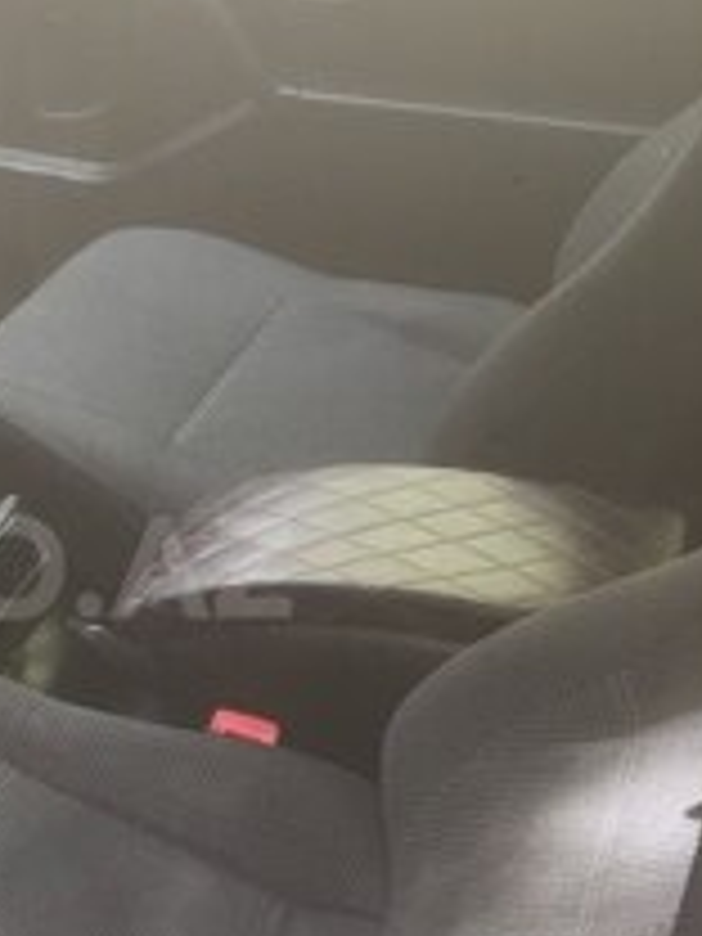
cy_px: 567
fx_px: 1866
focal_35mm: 69
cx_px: -54
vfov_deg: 28.1
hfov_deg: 20.4
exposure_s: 1/33
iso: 40
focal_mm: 4.15
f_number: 2.2
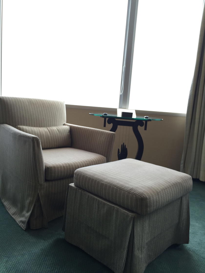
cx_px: 102
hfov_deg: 48.2
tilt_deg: -6.3
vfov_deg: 61.7
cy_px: 136
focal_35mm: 29
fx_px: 229
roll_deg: -3.9
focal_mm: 4.15
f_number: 2.2
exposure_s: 1/60
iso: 40
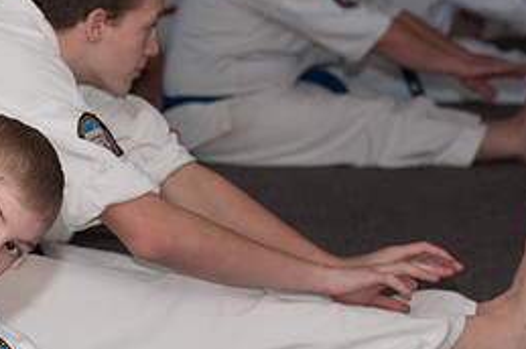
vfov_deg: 5.8
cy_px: 334
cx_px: 89
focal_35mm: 235
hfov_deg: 8.7
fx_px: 3429
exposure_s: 1/200
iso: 800
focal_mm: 70
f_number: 4.5
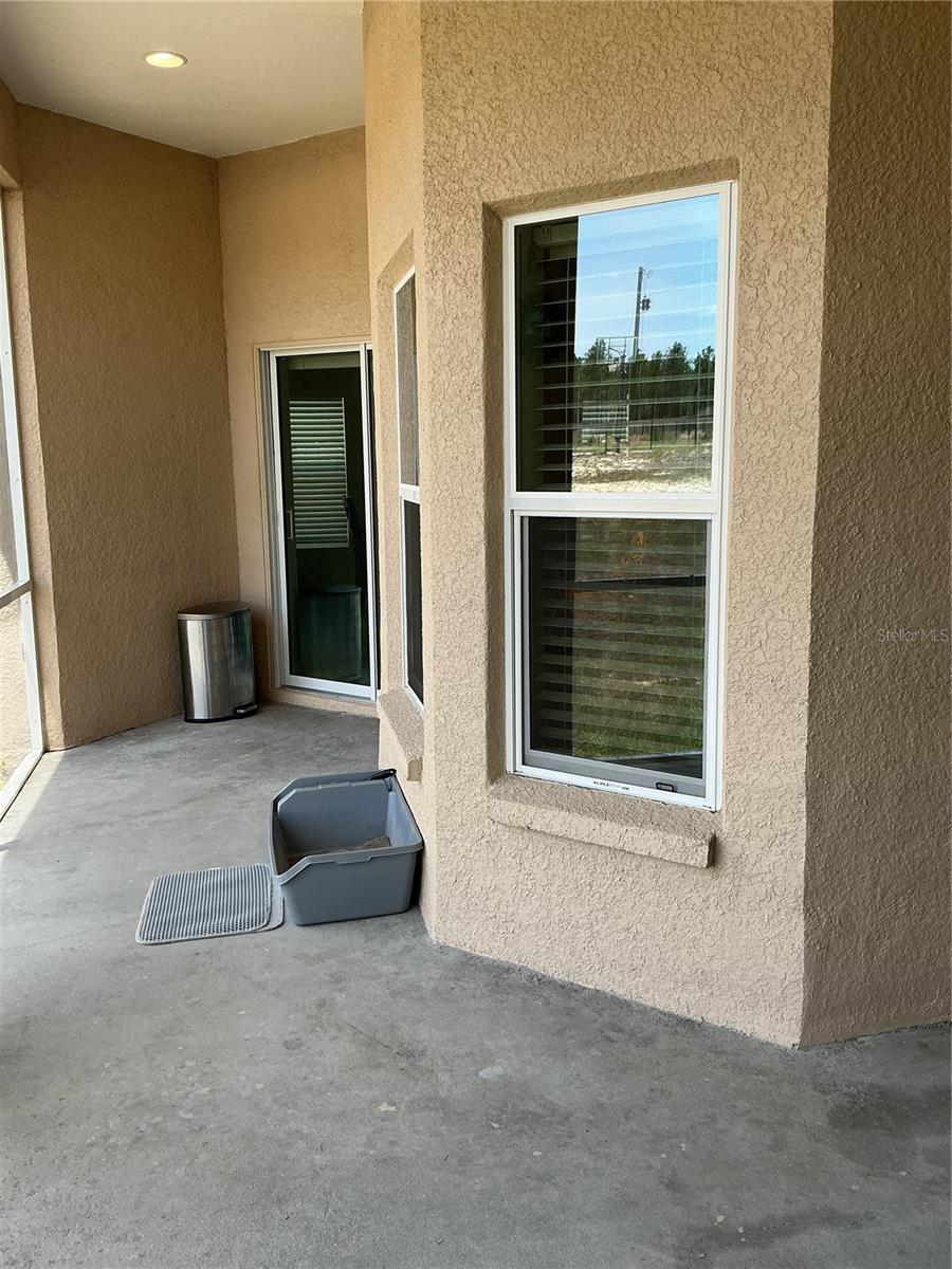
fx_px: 1063
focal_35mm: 29
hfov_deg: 48.2
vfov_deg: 61.7
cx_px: 476
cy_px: 634
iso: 16
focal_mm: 3
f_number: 1.8
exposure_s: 1/139
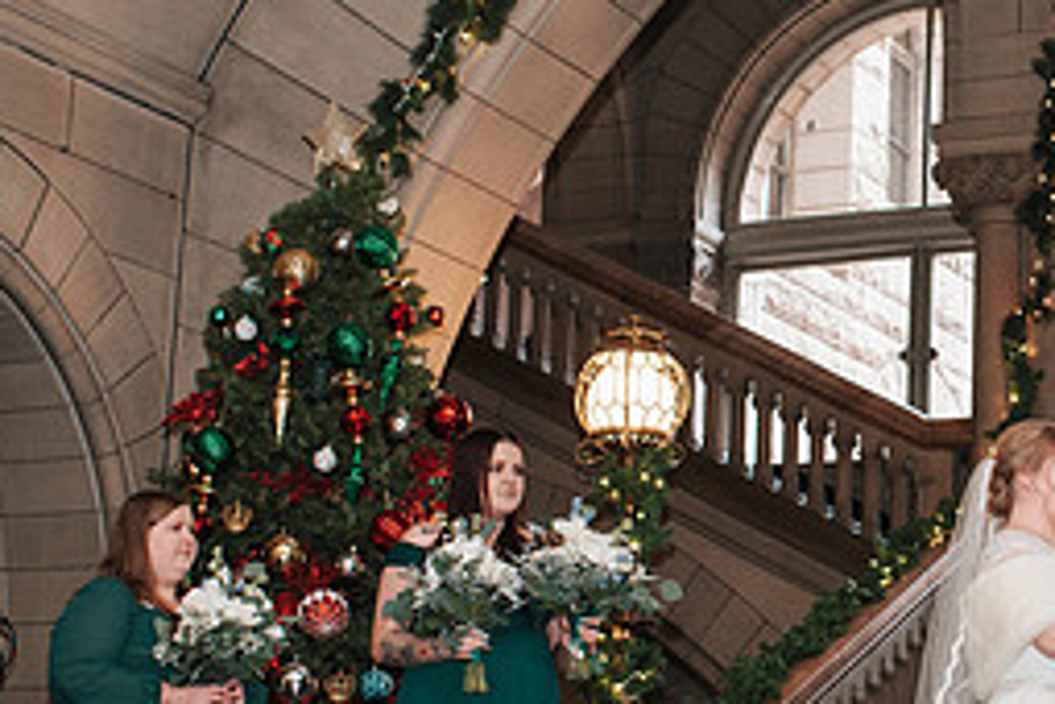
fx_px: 2696
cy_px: 427
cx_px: 998
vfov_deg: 14.9
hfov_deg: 21.5
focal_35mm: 92
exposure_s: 1/200
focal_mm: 35
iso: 1000
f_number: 3.5
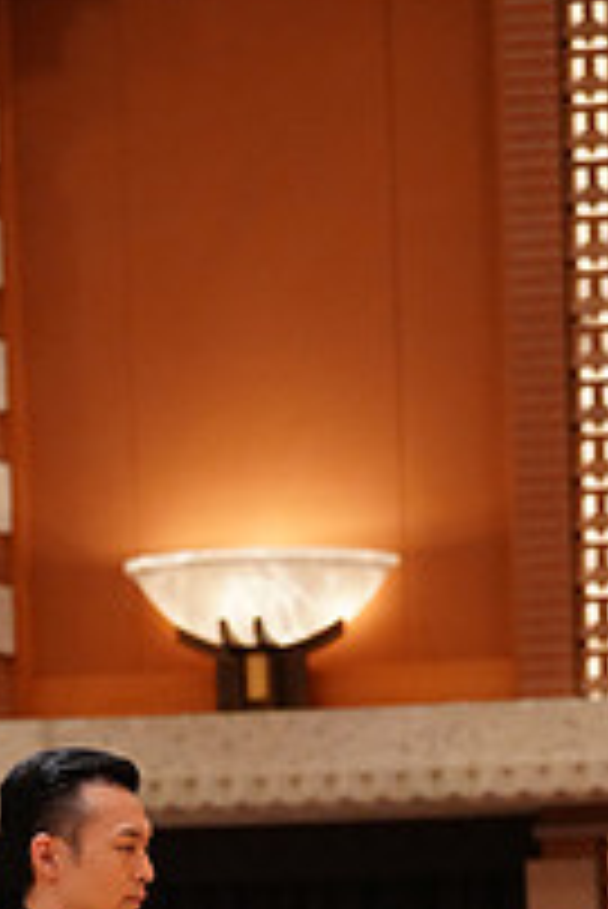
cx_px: 655
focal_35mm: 238
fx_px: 6019
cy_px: 1274
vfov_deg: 8.5
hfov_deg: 5.8
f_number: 2.8
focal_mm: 83
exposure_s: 1/320
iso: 3200
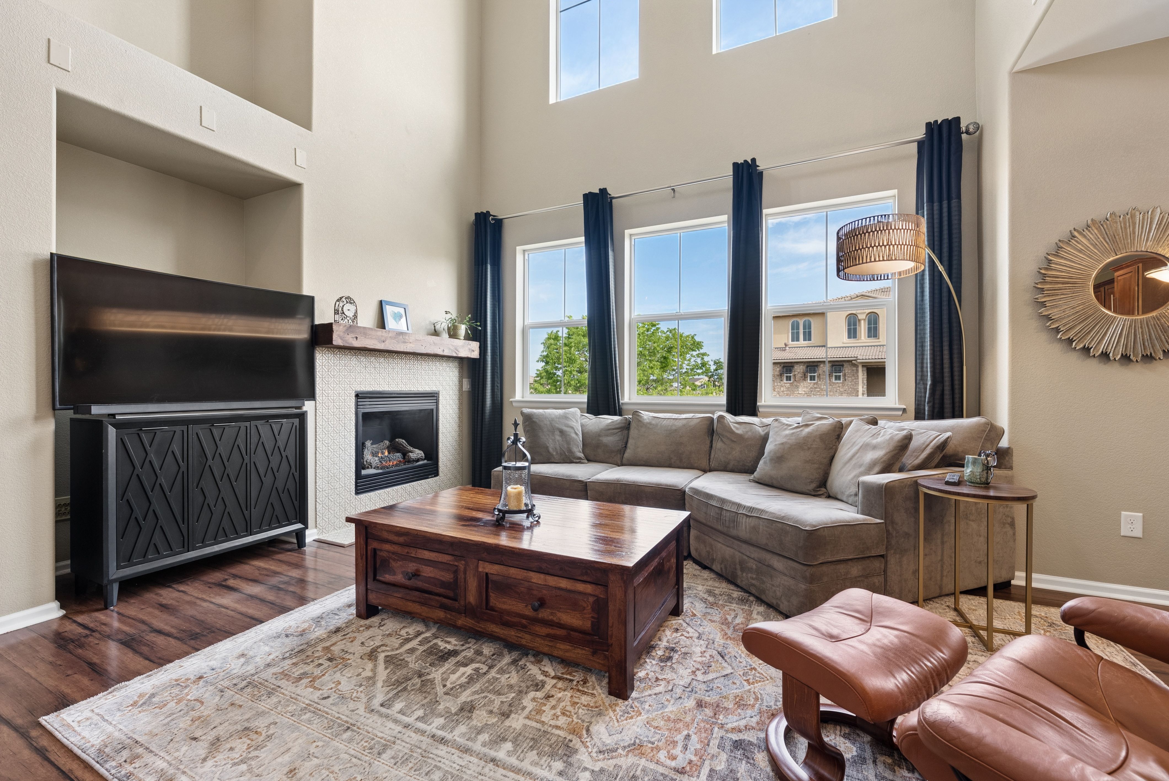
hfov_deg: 100.4
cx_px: 584
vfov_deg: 77.4
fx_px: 487
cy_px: 390
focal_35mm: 15
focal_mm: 15
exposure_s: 1/40
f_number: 8
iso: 640
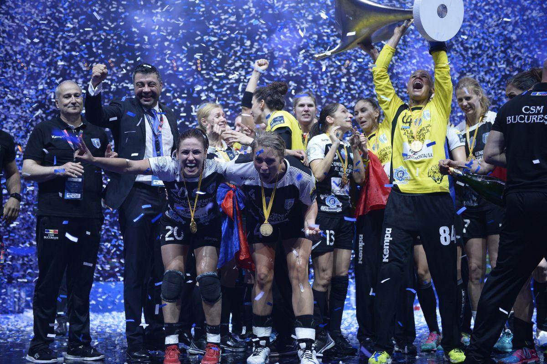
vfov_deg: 24.2
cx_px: 274
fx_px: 850
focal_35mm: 56
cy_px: 182
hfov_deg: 35.7
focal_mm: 56
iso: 2000
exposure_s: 1/1000
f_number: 2.8
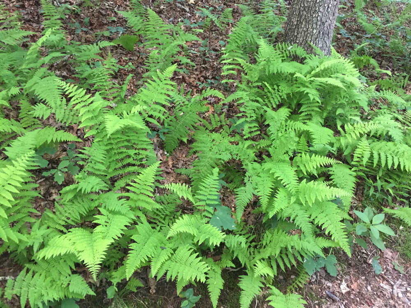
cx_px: 206
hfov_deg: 61.7
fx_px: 344
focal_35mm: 29
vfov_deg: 48.2
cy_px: 154
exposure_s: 1/15
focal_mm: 4.15
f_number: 2.2
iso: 100
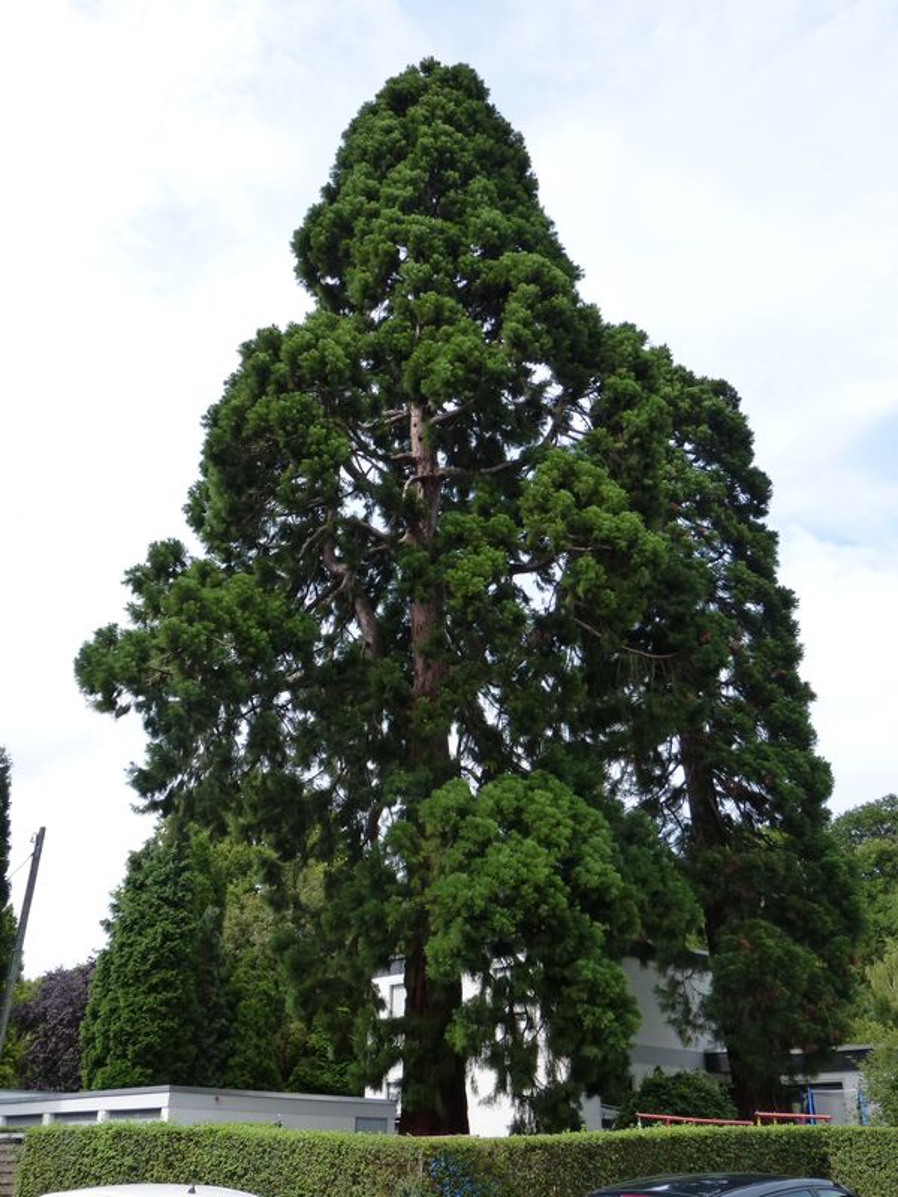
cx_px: 449
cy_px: 598
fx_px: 1072
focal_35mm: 31
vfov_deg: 58.4
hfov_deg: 45.4
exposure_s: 1/800
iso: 160
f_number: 4
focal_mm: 5.4
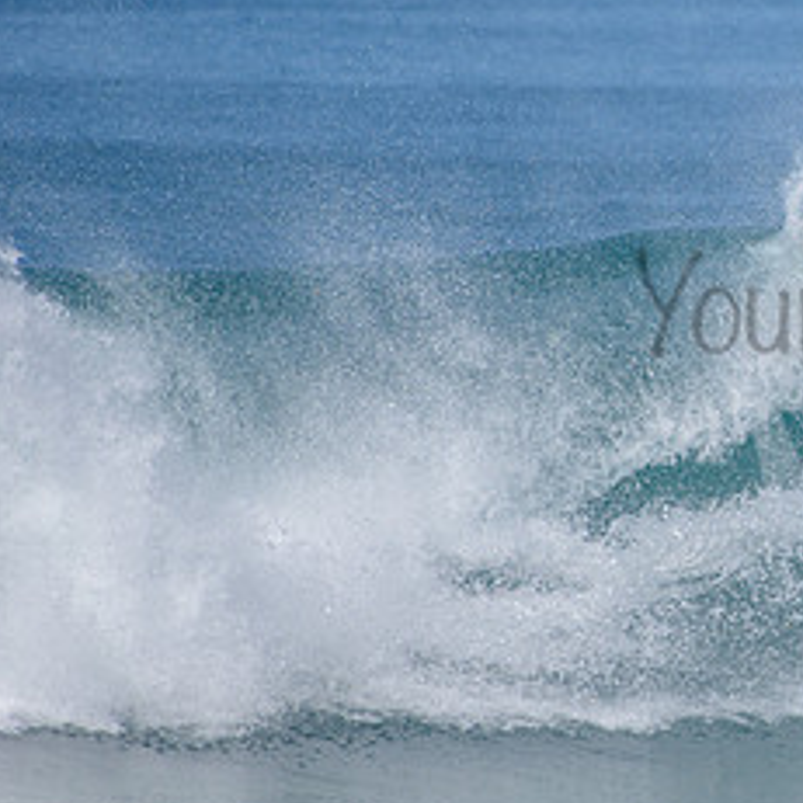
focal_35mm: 1069
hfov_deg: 1.6
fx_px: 28056
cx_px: 994
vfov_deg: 1.6
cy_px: 273
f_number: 5.6
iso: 160
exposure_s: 1/2000
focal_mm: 500
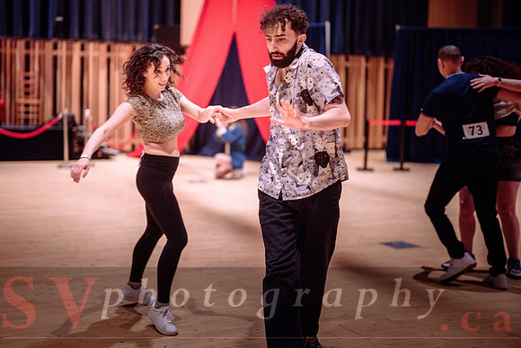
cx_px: 227
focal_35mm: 56
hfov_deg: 35.3
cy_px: 152
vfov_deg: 24.0
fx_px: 817
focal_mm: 50
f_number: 1.2
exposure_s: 1/250
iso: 1600
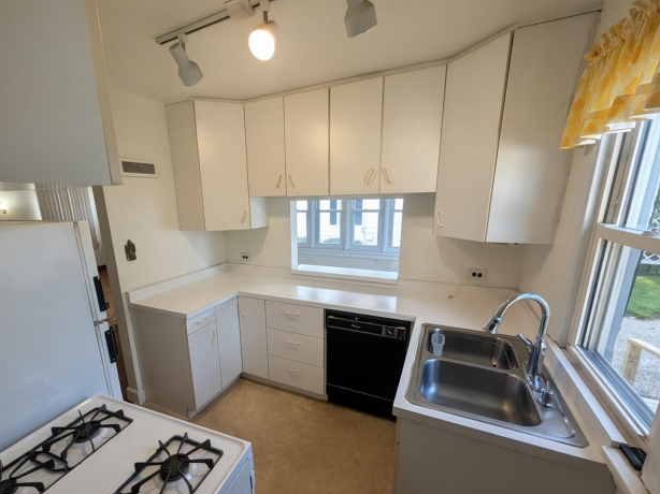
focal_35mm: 13
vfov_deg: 89.9
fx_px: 248
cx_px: 339
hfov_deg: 106.2
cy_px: 242
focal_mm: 2.02
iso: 64
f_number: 1.7
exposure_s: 1/150
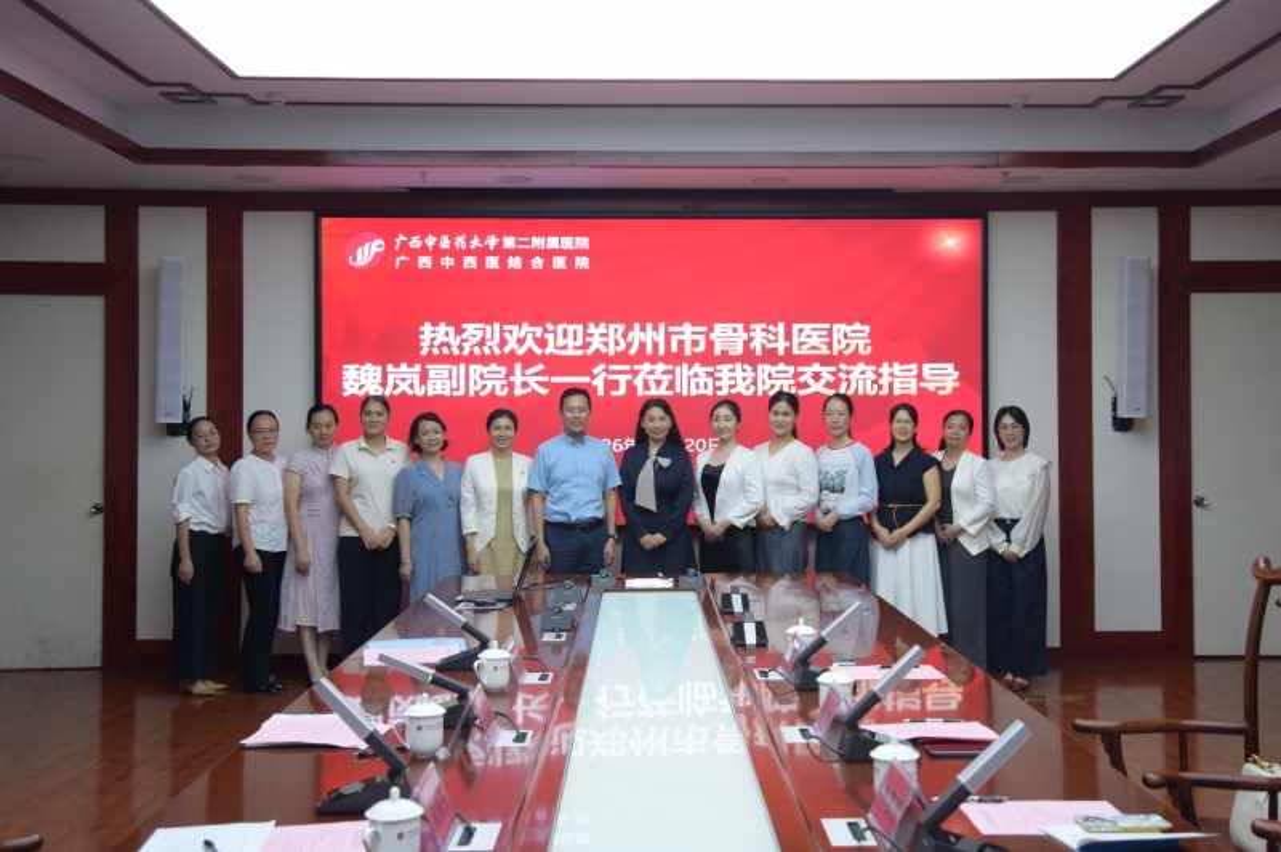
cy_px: 426
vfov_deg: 37.8
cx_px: 640
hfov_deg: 54.5
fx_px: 1244
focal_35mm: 35
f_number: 4.5
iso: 640
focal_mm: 35
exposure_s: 1/80
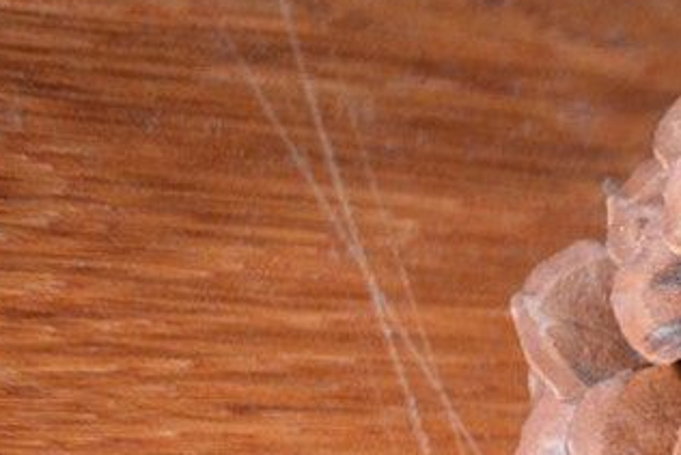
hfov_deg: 5.1
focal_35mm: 395
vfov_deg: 3.5
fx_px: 7475
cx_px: 1590
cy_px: 881
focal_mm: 52
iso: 640
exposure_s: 1/50
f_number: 5
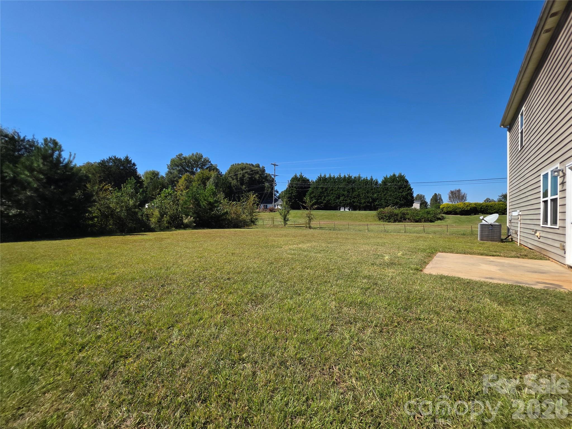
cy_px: 214
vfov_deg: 89.9
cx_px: 286
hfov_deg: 106.2
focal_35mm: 13
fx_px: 215
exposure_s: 1/2579
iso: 40
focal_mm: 2.2
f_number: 1.9
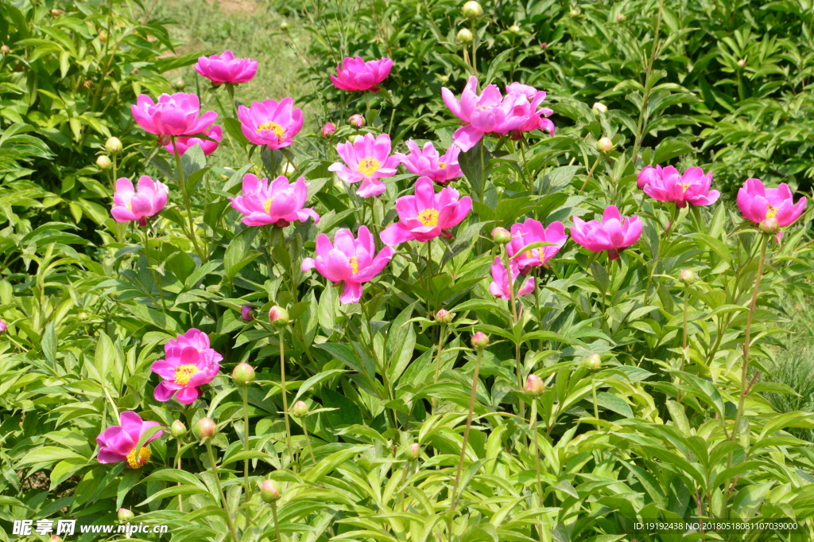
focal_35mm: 150
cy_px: 271
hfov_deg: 13.7
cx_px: 407
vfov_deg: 9.1
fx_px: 3389
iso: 900
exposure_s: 1/250
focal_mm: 100
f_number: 20
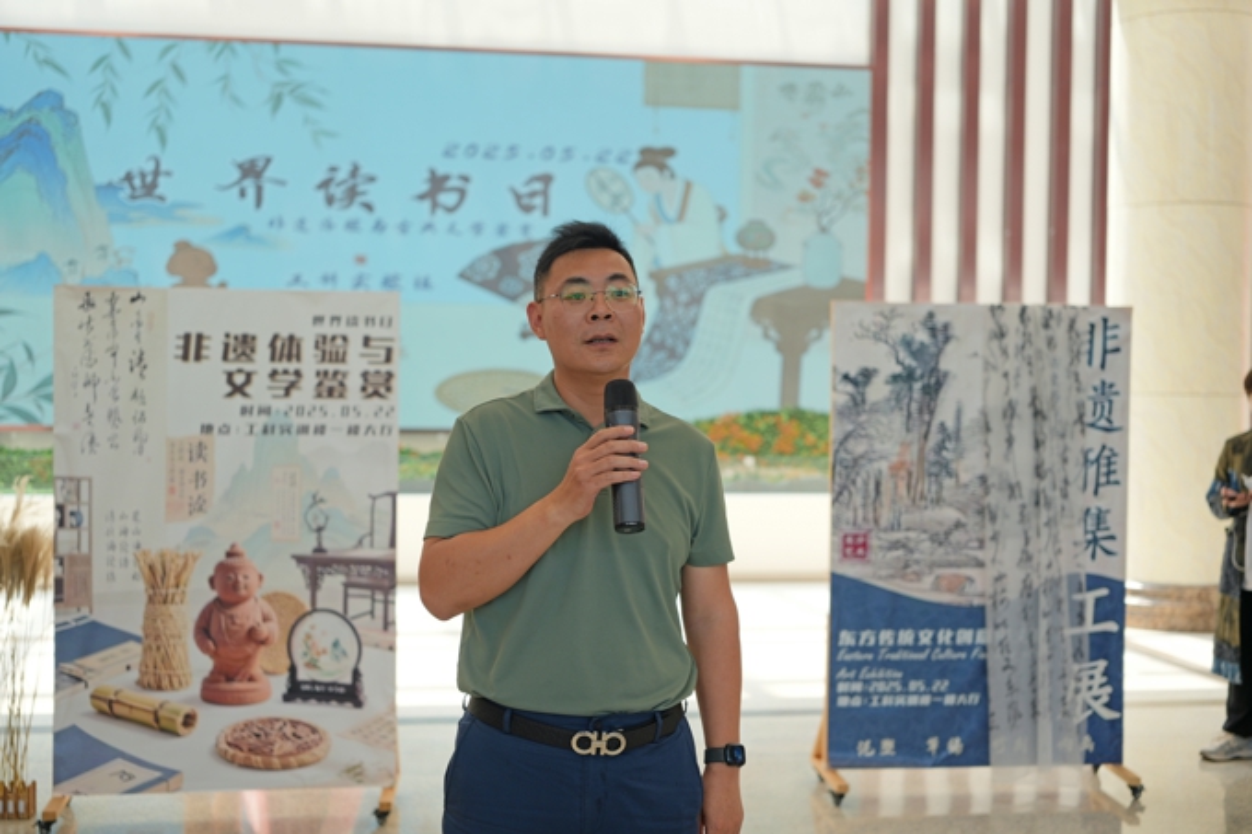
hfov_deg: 39.6
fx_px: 1738
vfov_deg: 27.0
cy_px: 417
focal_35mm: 50
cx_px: 626
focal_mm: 50
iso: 100
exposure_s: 1/160
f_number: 2.8
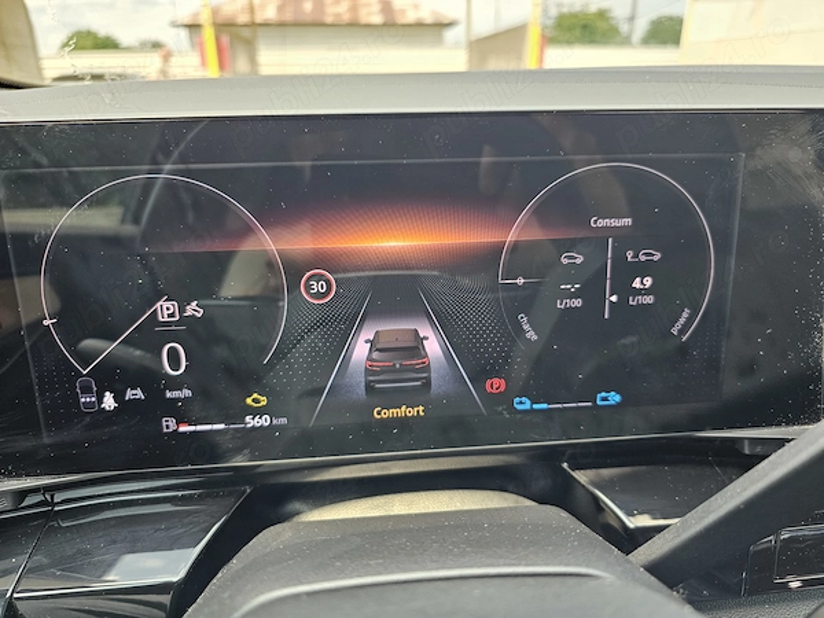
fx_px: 547
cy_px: 309
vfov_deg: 58.9
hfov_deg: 73.9
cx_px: 412
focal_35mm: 23
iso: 250
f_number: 1.7
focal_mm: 6.3
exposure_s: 1/359
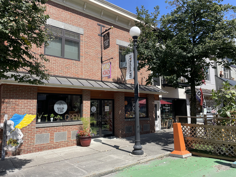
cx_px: 118
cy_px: 88
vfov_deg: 53.1
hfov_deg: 67.3
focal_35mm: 26
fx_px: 177
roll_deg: +1.8
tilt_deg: +6.8
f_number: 1.6
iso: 50
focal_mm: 4.2
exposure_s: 1/4132
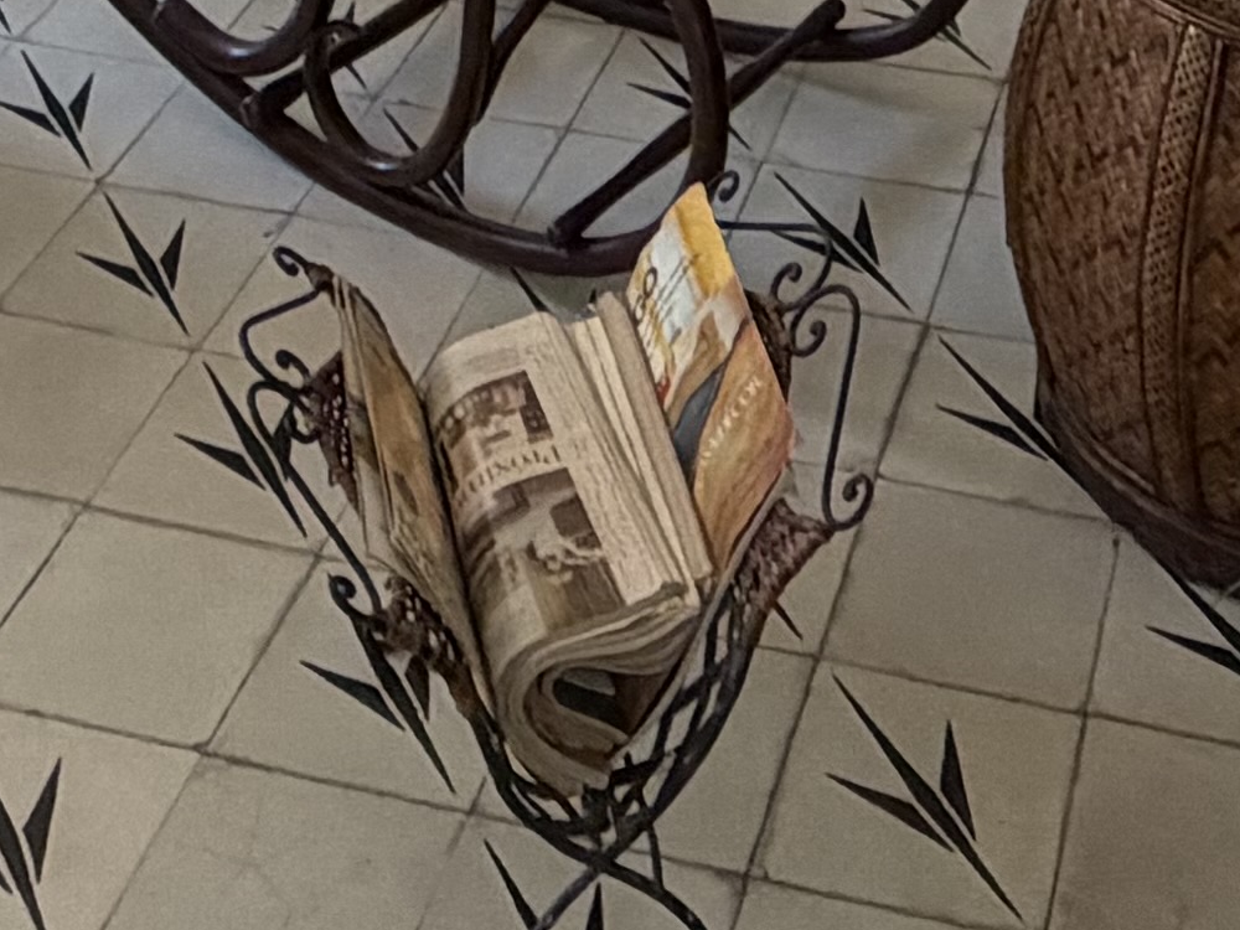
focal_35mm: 80
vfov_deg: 14.0
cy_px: -1168
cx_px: 784
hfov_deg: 24.3
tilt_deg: -7.0
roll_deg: +0.1
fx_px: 2866
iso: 250
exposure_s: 1/60
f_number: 2.2
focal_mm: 2.22
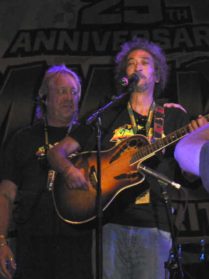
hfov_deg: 12.2
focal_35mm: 121
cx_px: 107
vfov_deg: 16.3
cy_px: 152
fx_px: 974
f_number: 3.2
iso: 400
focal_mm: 18.6
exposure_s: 1/60
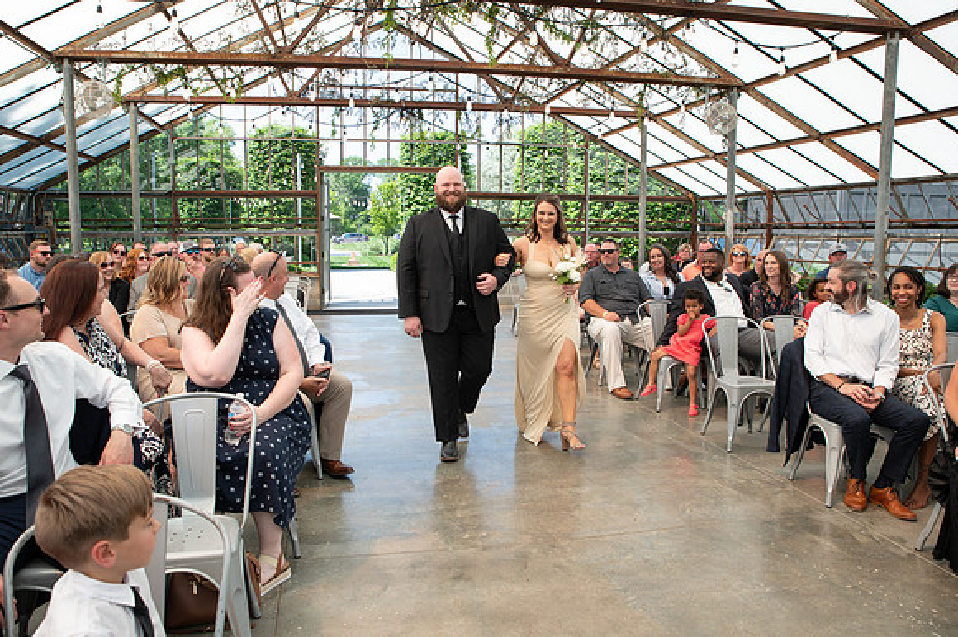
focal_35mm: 26
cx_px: 456
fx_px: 694
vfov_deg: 49.4
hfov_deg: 69.2
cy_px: 317
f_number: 5
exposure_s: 1/200
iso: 160
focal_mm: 24
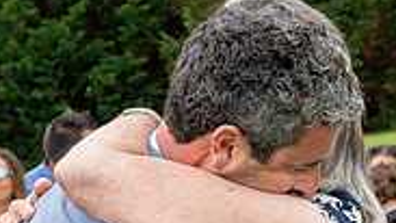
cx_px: 358
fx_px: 1649
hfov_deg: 13.6
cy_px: 217
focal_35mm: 157
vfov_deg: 7.7
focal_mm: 39
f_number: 7.1
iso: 160
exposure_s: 1/250
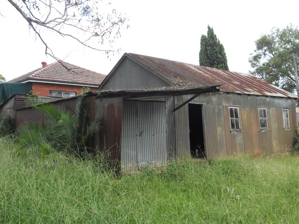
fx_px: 328
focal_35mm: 38
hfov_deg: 49.0
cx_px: 150
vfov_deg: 37.7
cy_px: 112
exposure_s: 1/160
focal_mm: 6.9
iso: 80
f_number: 3.9
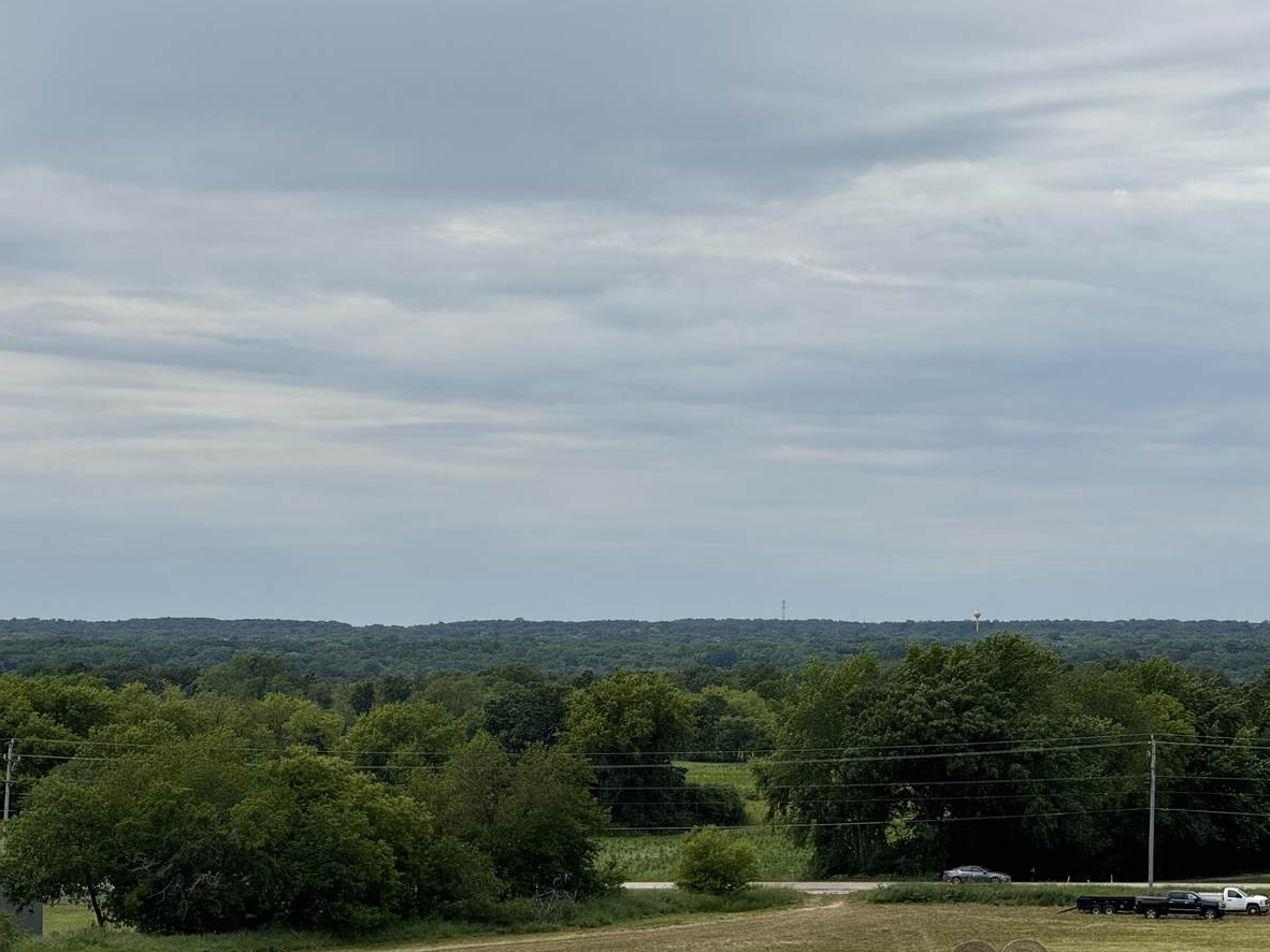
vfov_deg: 11.4
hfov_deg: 15.2
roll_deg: -0.4
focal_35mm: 130
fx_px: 4769
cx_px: 678
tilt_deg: +1.8
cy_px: 495
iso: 50
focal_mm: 15.66
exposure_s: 1/2212
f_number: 2.8
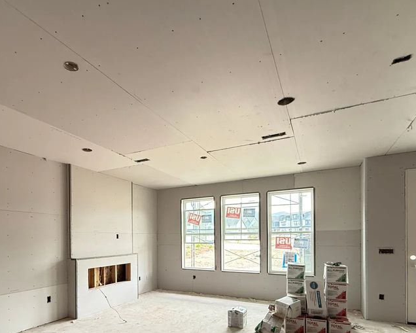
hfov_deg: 74.1
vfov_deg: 60.5
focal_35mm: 22
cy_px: 240
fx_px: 271
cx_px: 164
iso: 200
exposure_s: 1/99
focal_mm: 2.22
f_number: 2.2
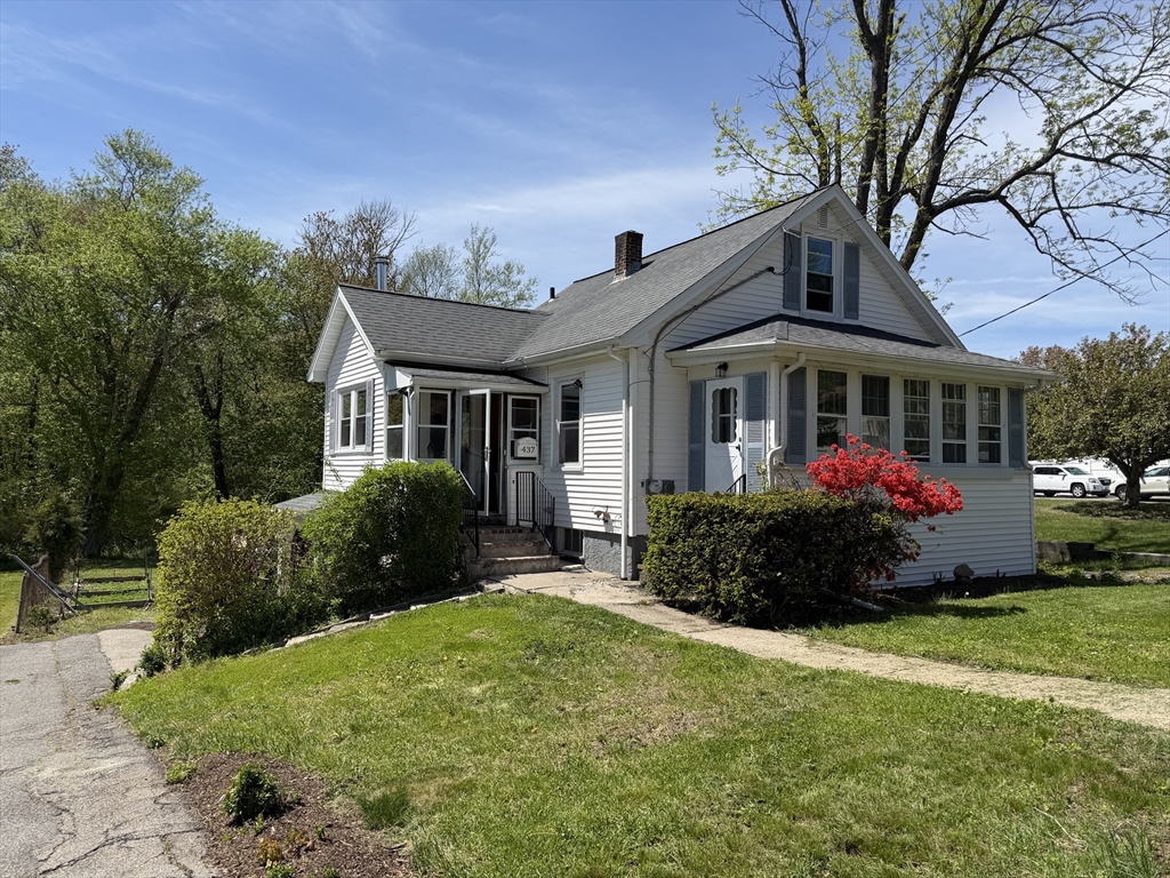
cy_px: 439
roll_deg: -0.2
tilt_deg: +2.1
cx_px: 585
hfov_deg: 71.6
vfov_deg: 56.8
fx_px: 811
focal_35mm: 24
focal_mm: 6.76
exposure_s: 1/4975
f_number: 1.78
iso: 80
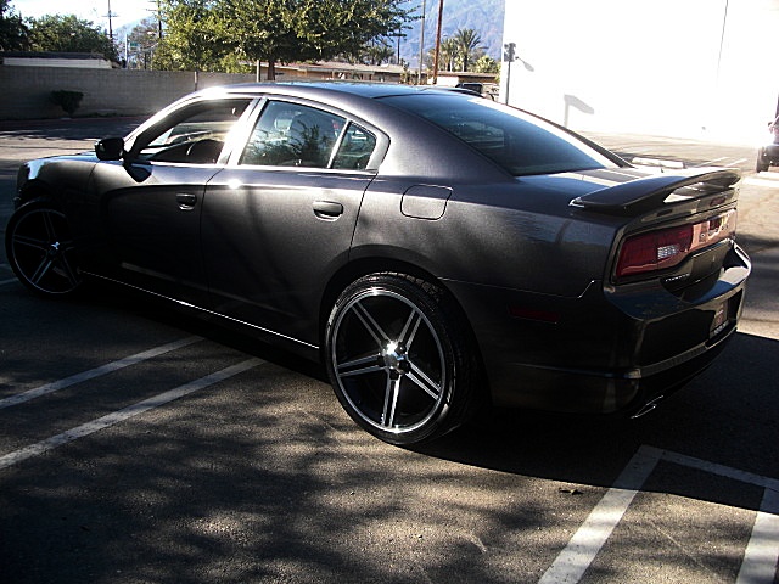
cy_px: 292
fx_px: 810
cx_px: 390
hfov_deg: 51.4
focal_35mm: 36
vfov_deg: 39.7
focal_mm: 6.3
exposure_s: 1/200
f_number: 2.8
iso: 50
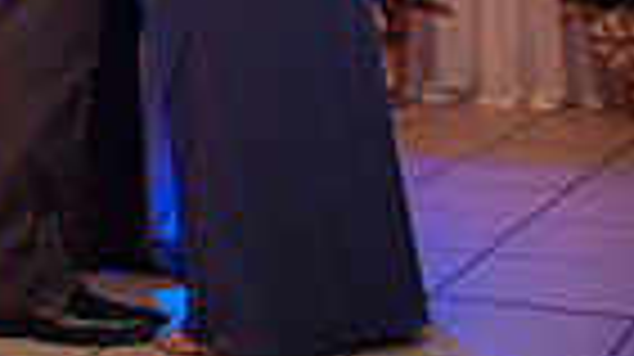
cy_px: -541
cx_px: -20
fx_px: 1344
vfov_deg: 11.8
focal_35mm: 80
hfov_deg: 25.1
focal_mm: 24
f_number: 2.8
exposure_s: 1/160
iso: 1000
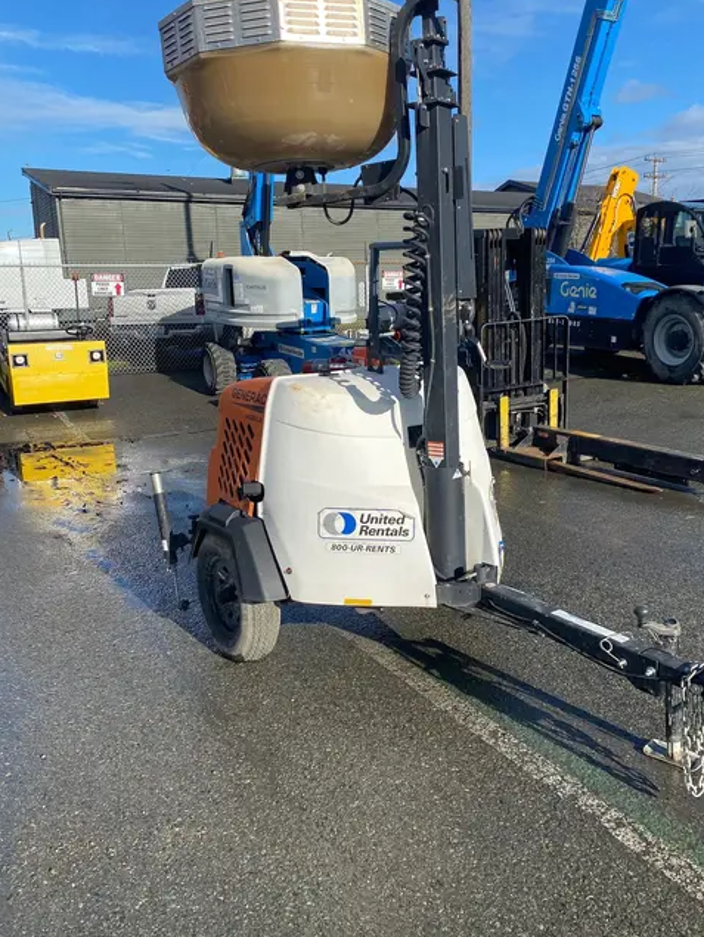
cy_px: 451
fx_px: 813
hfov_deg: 46.8
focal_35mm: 30
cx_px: 393
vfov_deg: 59.9
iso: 32
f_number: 1.8
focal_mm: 4.25
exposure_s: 1/2890
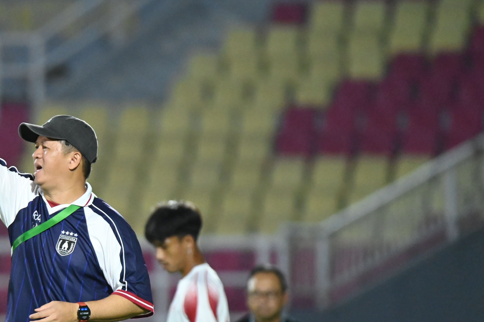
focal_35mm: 1091
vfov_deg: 1.3
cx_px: 56
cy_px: 252
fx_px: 14658
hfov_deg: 1.9
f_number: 6.3
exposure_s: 1/640
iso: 10000
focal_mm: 600
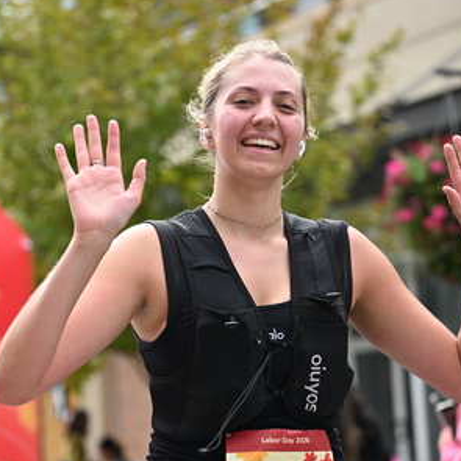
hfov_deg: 15.7
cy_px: 270
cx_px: 193
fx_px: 1672
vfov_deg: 15.7
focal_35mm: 111
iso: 640
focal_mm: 70
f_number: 2.8
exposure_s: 1/2500
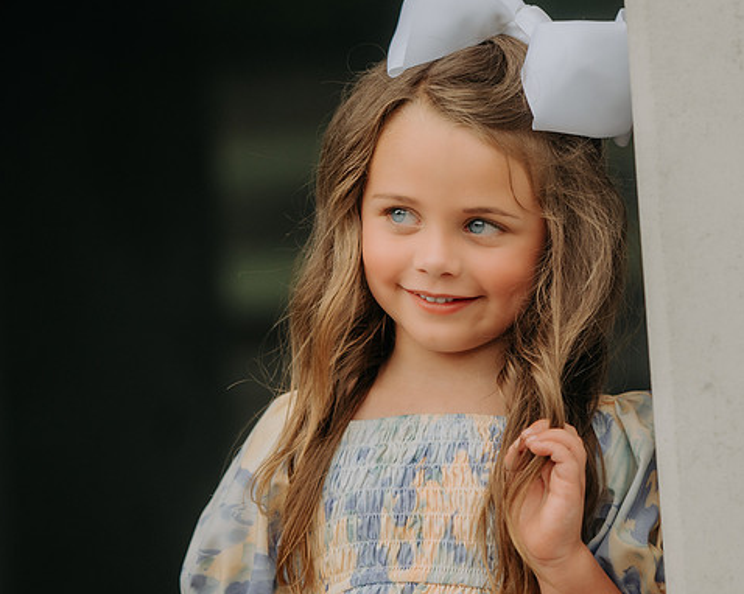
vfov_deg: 7.0
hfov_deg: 8.7
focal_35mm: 222
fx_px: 4886
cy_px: 297
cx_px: 406
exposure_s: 1/320
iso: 200
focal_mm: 130
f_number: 2.8
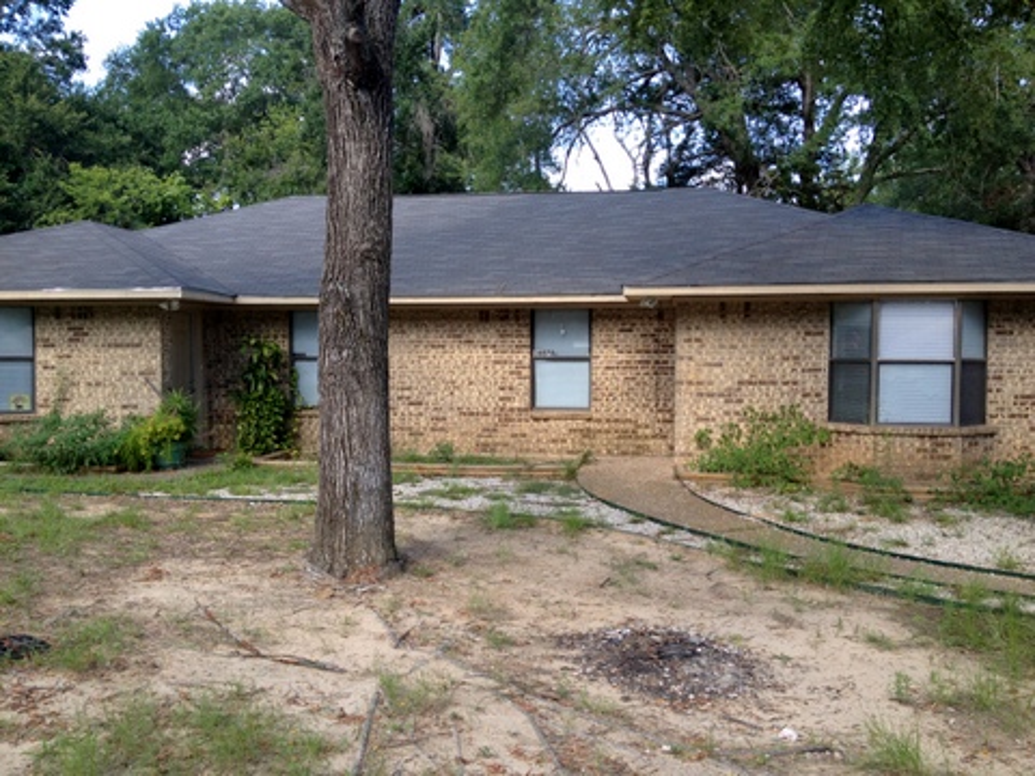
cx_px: 518
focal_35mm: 35
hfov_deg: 52.6
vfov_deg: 40.7
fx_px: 1046
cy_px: 388
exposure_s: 1/207
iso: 64
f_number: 2.4
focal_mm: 4.28
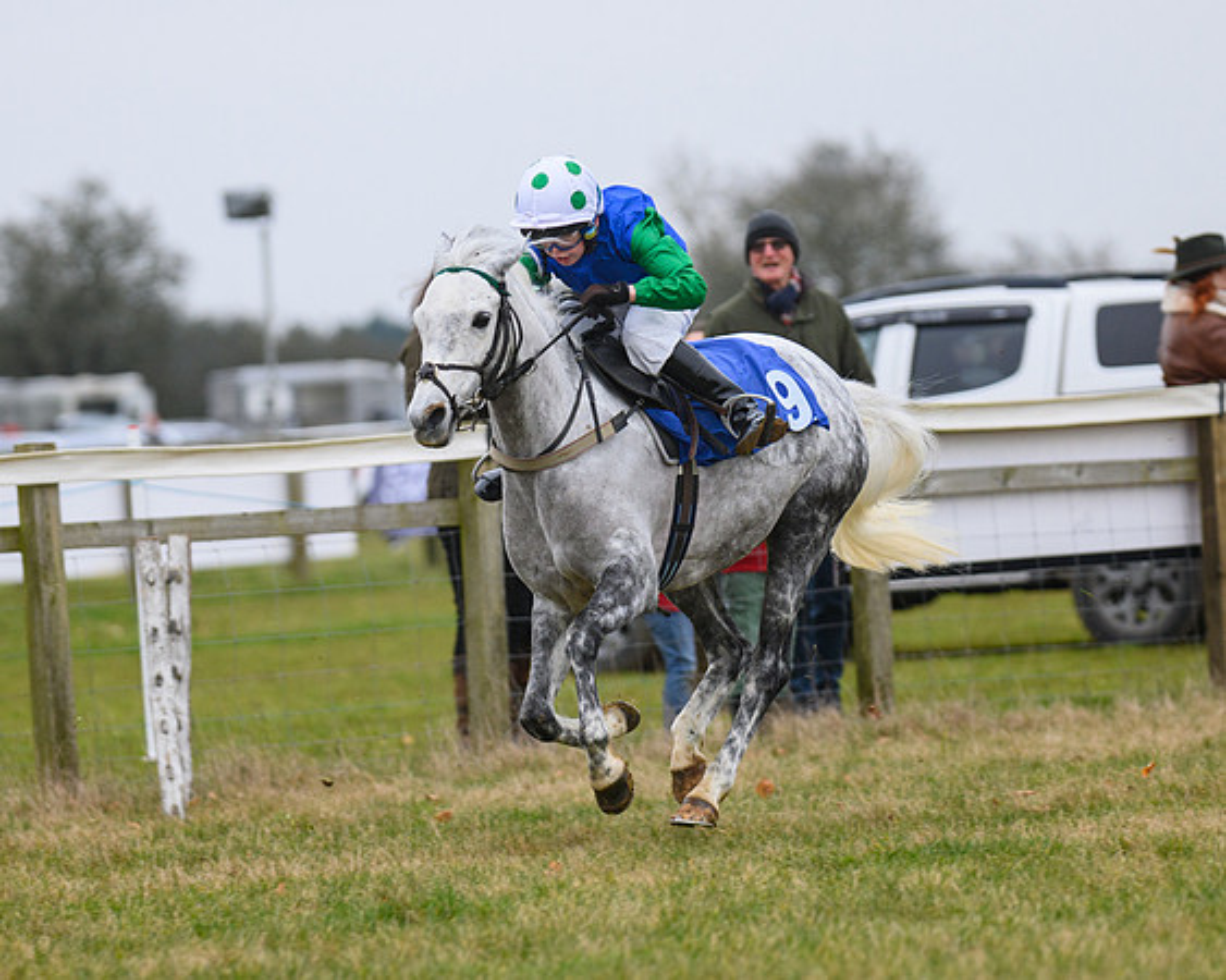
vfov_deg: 5.7
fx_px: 9861
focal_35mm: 272
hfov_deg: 7.1
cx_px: 449
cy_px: 390
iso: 800
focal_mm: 180
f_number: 4
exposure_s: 1/1000
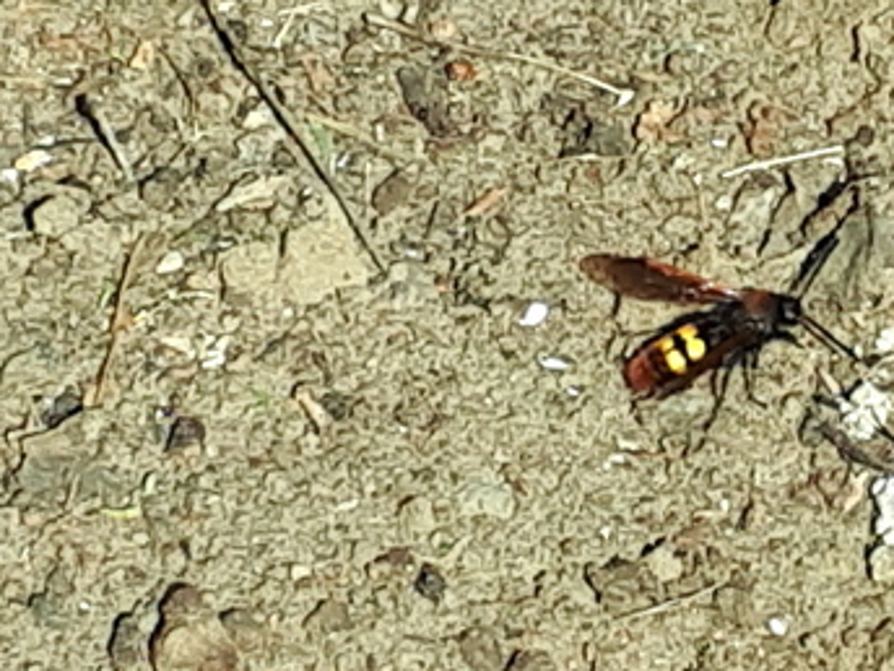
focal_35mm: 67
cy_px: 302
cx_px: 758
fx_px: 1730
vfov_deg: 21.9
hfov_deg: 28.2
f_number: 1.9
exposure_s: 1/702
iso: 40
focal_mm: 3.6
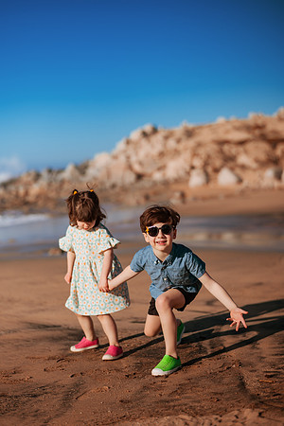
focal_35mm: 58
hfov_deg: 23.4
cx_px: 142
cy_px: 213
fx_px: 686
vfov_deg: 34.5
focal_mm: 58
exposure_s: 1/8000
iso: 50
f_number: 2
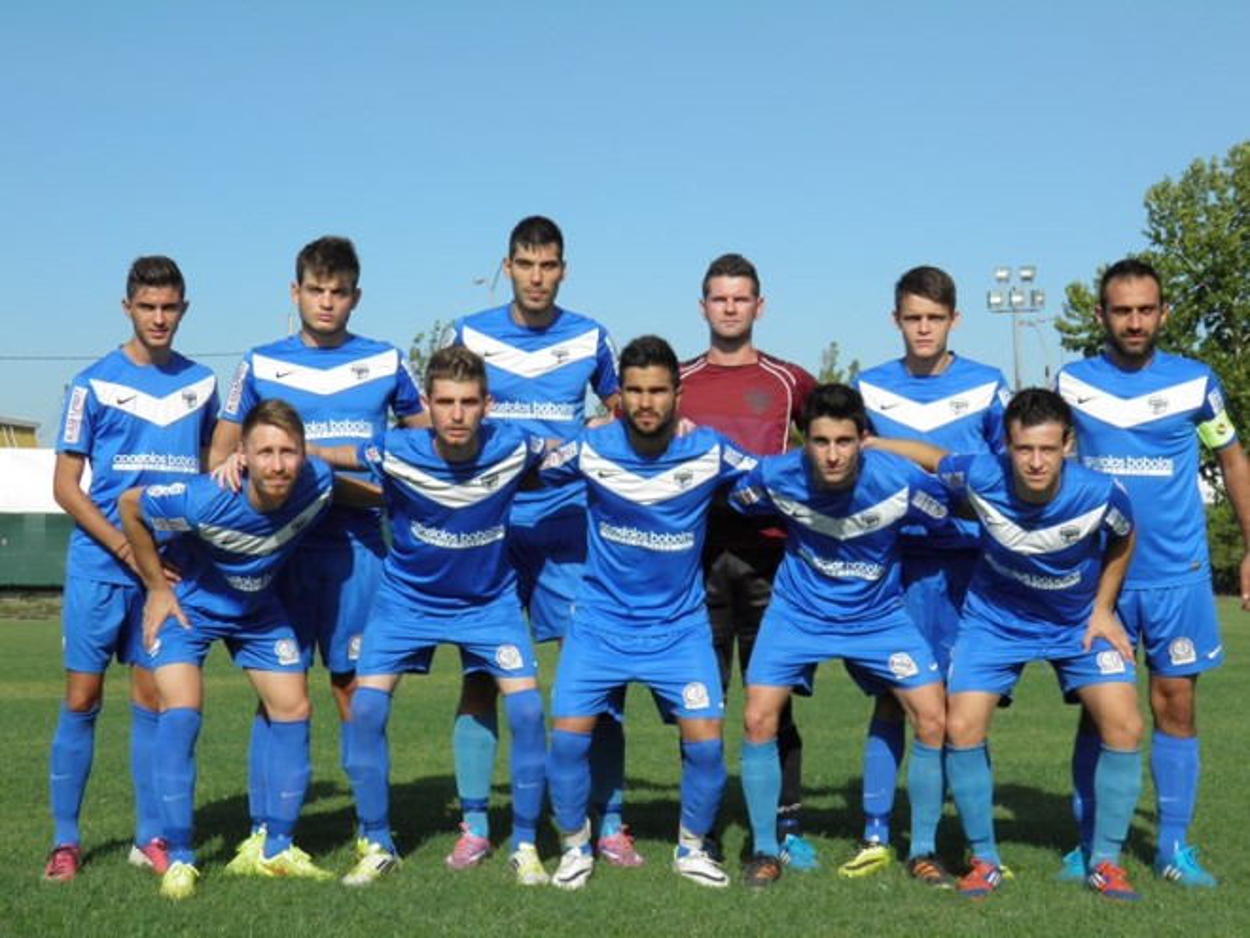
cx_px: 625
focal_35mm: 62
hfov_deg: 31.2
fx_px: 2239
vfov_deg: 23.7
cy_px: 469
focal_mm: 11.2
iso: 50
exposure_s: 1/320
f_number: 6
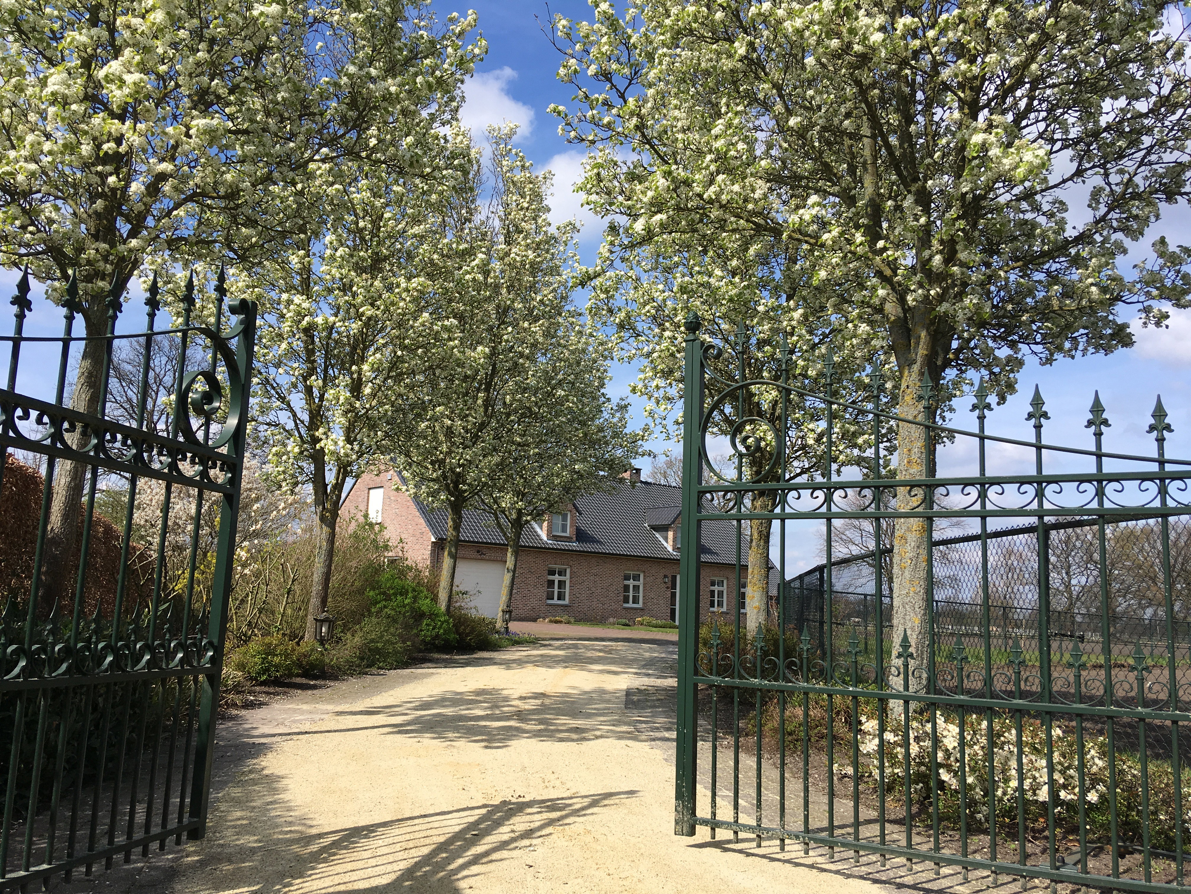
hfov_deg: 61.7
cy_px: 447
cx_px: 596
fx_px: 998
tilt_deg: +9.4
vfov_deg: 48.2
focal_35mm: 29
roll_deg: -1.9
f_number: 2.2
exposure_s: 1/1789
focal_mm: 4.15
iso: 25
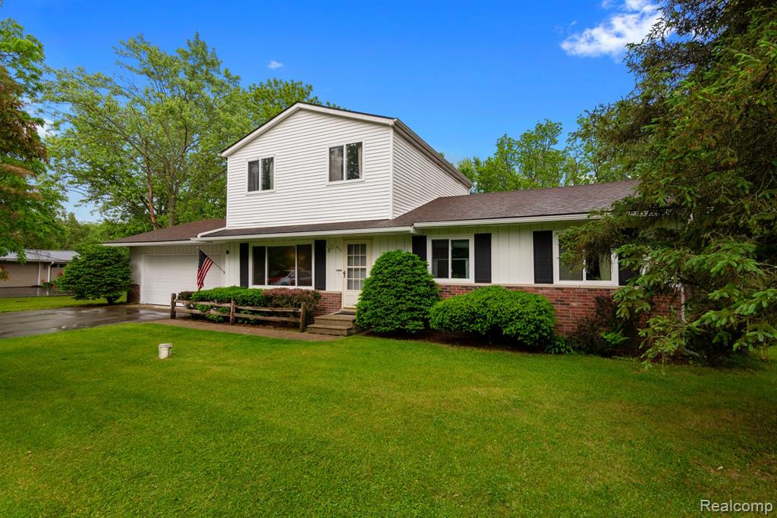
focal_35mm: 17
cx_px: 388
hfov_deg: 93.3
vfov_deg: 70.5
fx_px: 367
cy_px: 259
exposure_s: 1/125
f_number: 9
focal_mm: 17
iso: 400
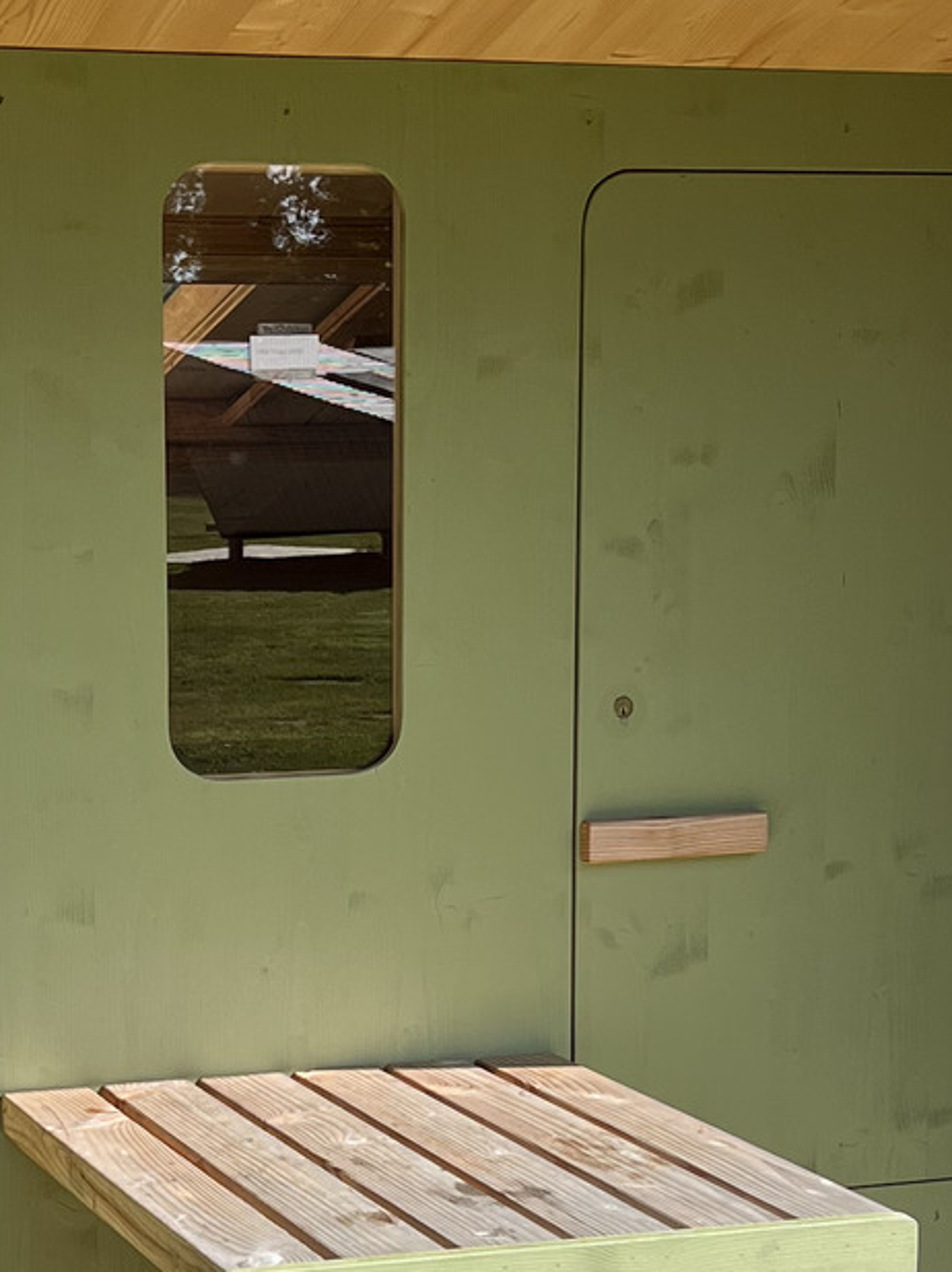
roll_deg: +1.8
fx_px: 3120
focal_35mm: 85
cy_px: 884
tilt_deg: -8.0
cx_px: 198
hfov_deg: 17.2
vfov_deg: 22.9
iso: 50
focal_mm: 5.7
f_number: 1.5
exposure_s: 1/3257
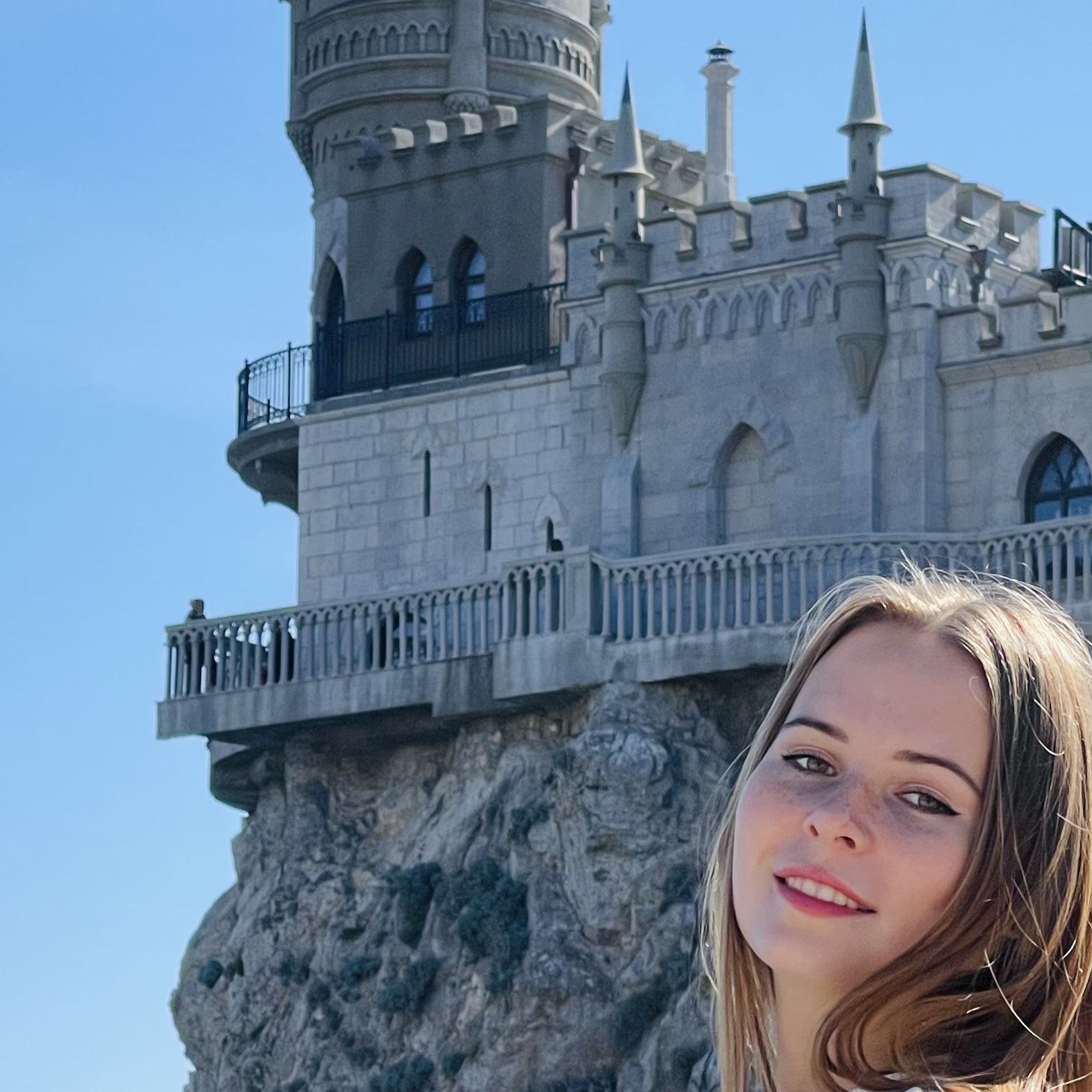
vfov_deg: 12.5
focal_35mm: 140
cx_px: 680
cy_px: 707
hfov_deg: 12.5
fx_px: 4997
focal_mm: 7.5
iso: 20
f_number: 2.2
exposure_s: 1/1309
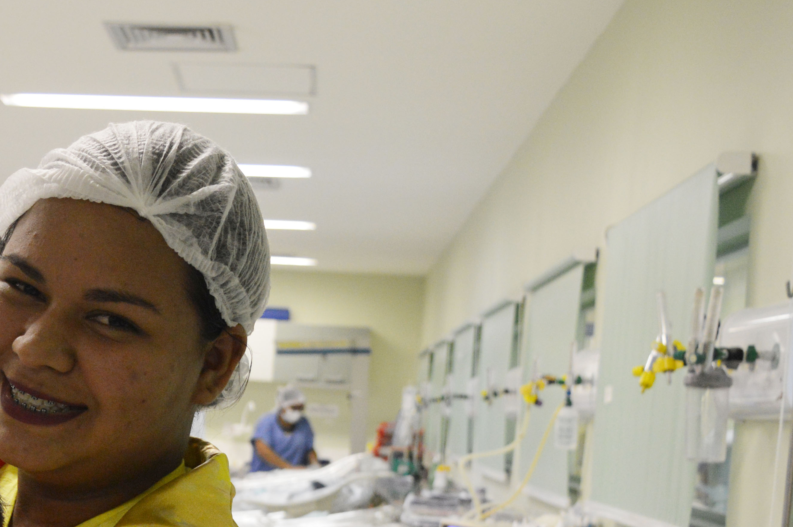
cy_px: 485
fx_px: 1651
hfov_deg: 25.8
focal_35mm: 75
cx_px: 28
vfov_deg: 17.8
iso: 800
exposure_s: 1/60
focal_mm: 22
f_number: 4
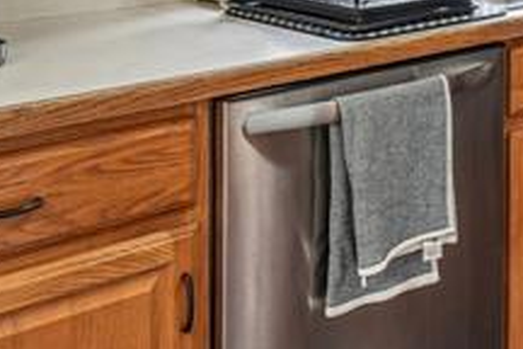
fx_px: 1031
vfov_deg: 17.5
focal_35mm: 71
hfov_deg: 26.4
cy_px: -158
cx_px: 562
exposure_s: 1/6
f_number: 8
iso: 400
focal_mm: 10
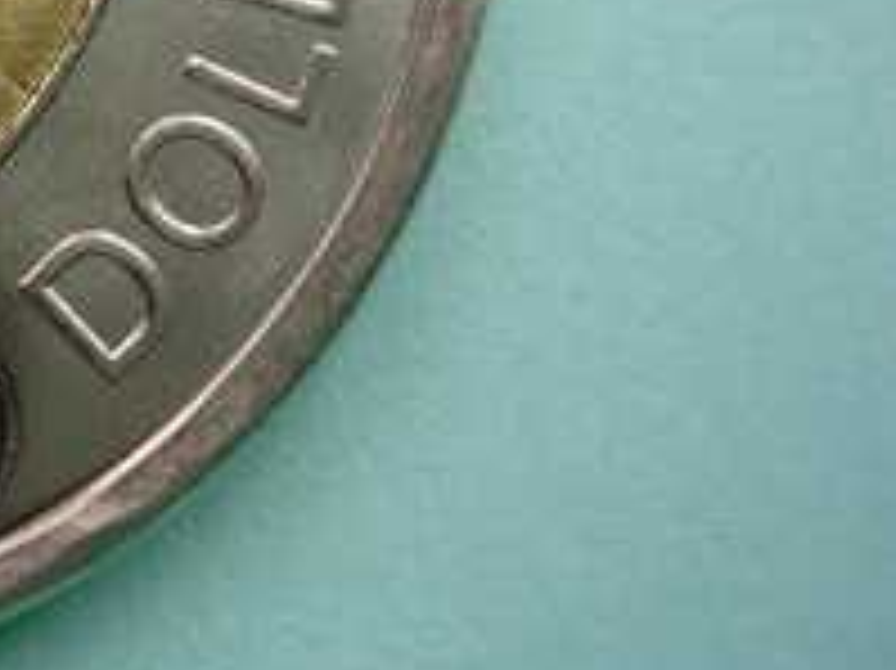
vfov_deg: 11.6
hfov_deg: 14.7
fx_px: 3208
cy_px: -198
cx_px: -468
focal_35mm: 124
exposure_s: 1/47.9
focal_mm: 7.8
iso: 64
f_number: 2.8
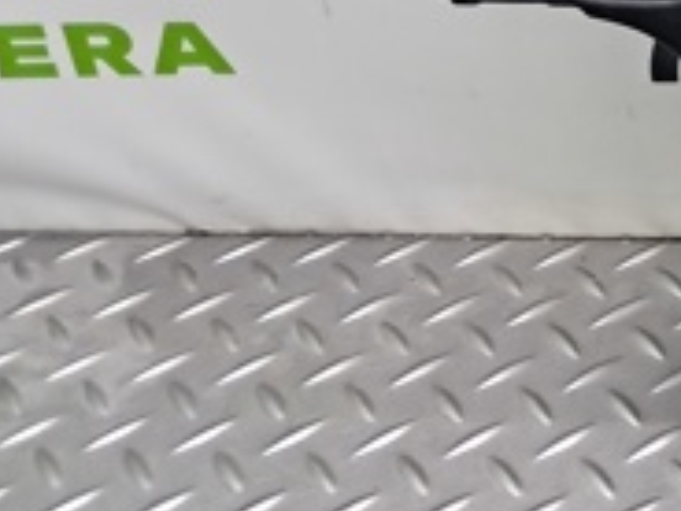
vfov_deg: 15.1
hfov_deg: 17.5
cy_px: -124
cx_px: 1170
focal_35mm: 94
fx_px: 1849
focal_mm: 4
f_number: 1.8
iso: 160
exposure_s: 1/50
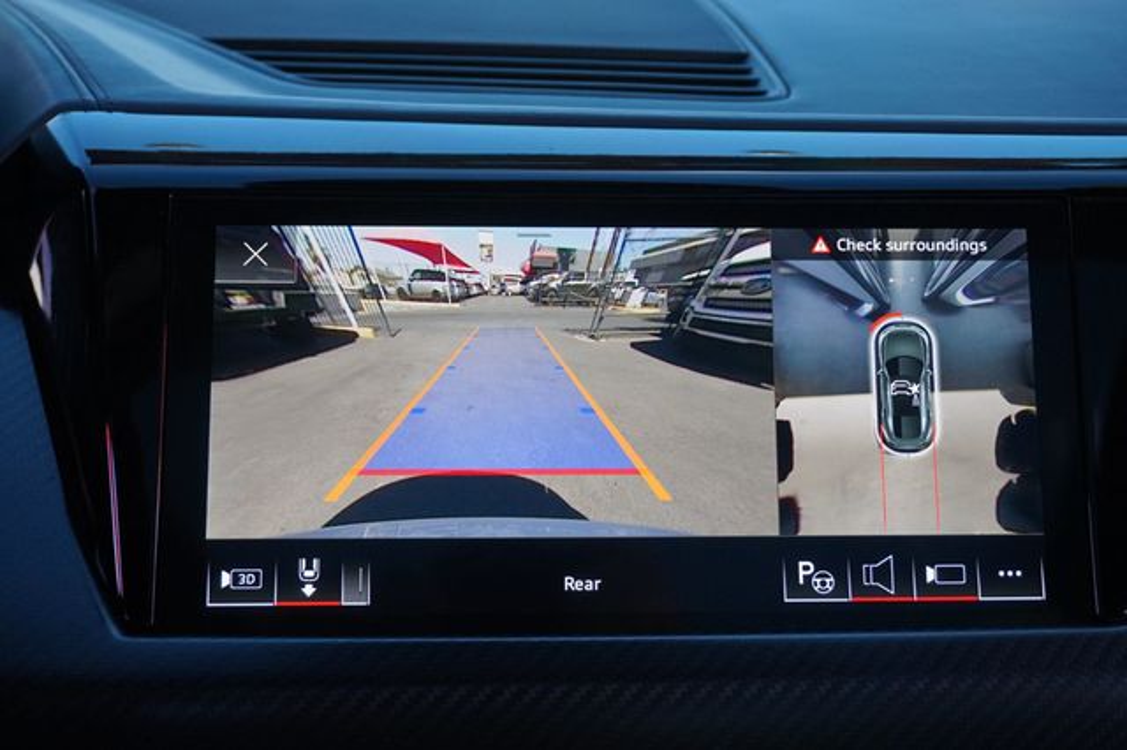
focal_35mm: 42
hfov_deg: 46.4
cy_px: 375
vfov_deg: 31.9
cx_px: 564
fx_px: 1314
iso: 320
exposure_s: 1/160
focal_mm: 28
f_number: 4.5
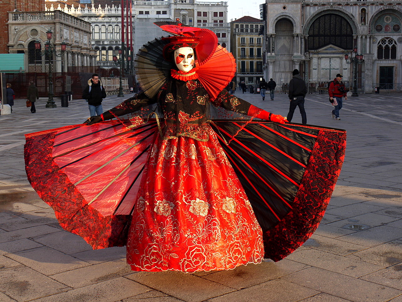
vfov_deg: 28.0
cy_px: 151
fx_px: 604
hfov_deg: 36.8
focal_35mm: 52
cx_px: 201
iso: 100
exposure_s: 1/100
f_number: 6.3
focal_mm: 26
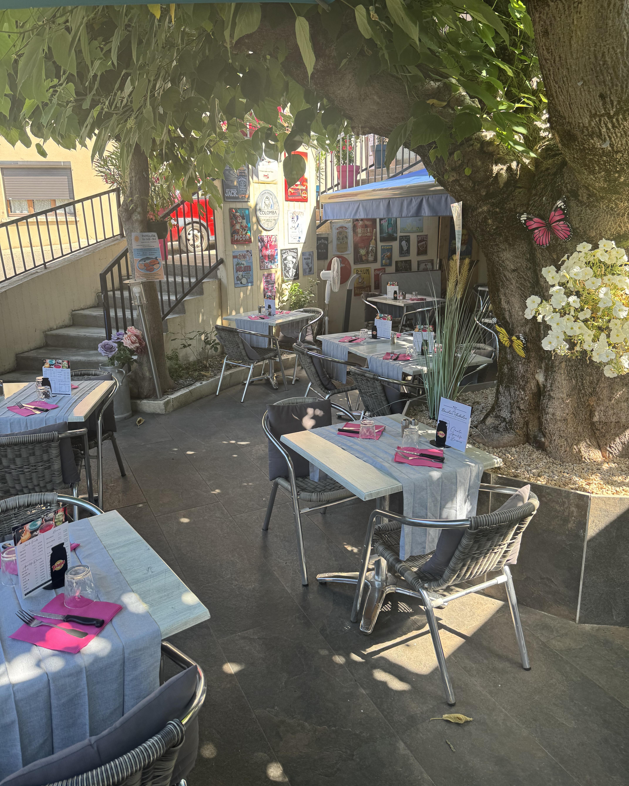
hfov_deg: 56.8
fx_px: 582
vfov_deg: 68.0
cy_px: 368
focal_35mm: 25
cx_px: 314
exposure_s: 1/280
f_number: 1.78
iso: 80
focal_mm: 6.76
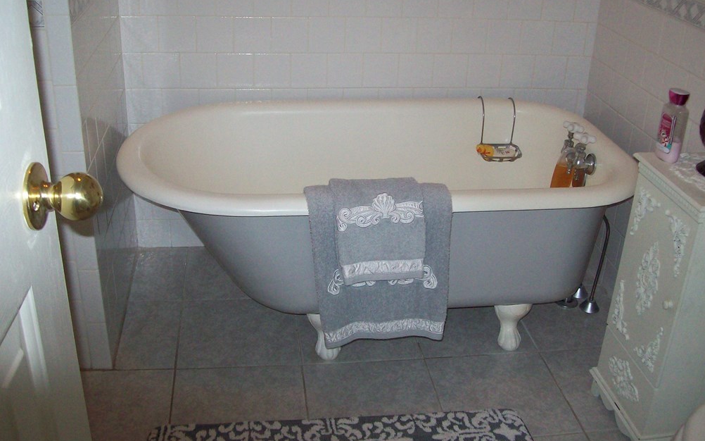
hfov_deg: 50.4
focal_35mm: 39
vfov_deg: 32.7
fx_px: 749
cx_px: 349
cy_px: 197
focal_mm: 6
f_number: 2.7
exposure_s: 1/64
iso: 200
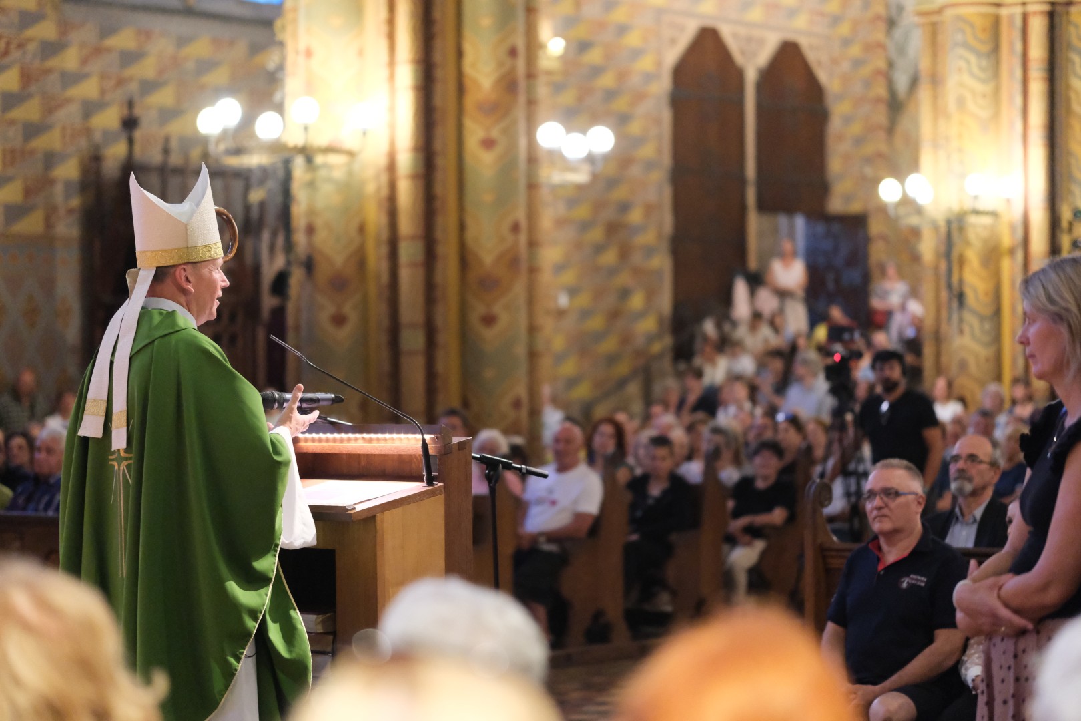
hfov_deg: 24.2
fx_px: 2522
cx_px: 540
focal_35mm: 84
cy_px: 360
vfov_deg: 16.3
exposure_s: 1/340
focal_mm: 56
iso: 6400
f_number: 1.4
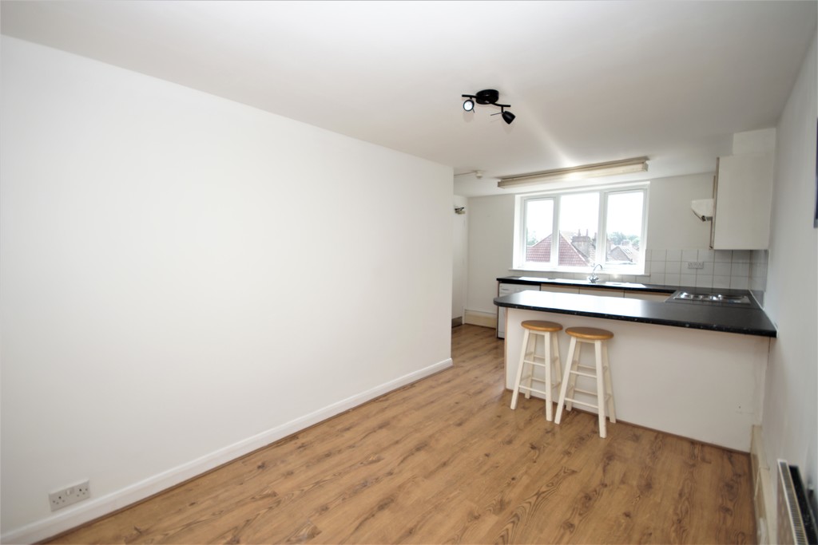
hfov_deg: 100.4
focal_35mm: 15
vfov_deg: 77.3
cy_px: 272
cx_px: 409
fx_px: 341
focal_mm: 10
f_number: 4
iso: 100
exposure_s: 1/60
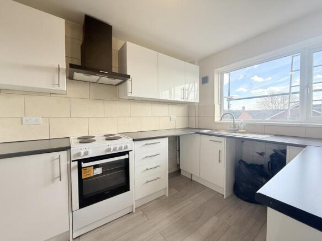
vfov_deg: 85.7
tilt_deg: -1.3
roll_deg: -0.3
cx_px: 161
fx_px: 130
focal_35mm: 14
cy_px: 120
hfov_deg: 102.1
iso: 50
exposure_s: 1/164
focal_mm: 2.22
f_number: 2.2
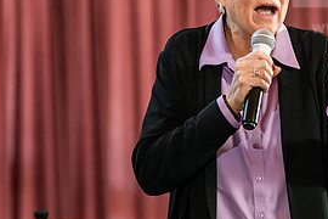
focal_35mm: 269
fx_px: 2451
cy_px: 53
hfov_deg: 7.6
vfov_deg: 5.1
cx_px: 256
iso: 1600
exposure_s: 1/200
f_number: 3.2
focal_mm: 125
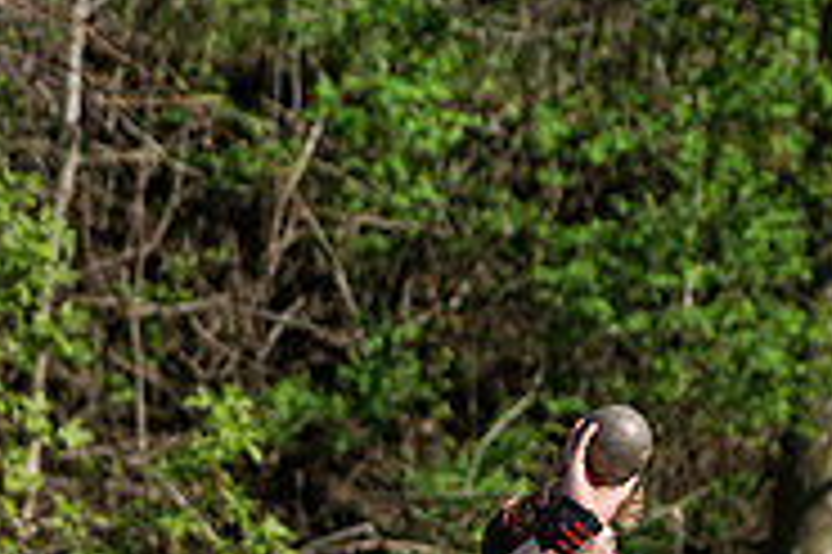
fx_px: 21104
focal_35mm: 914
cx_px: 450
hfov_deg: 2.3
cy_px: 964
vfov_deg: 1.5
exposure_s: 1/1000
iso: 160
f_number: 5.6
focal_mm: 250
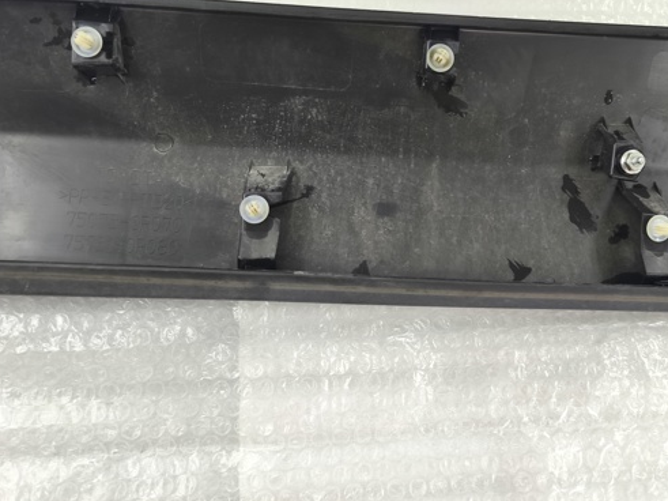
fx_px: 579
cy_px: 231
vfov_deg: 46.7
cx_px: 401
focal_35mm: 30
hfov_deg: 59.5
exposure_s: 1/100
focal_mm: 5.35
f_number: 1.7
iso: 320
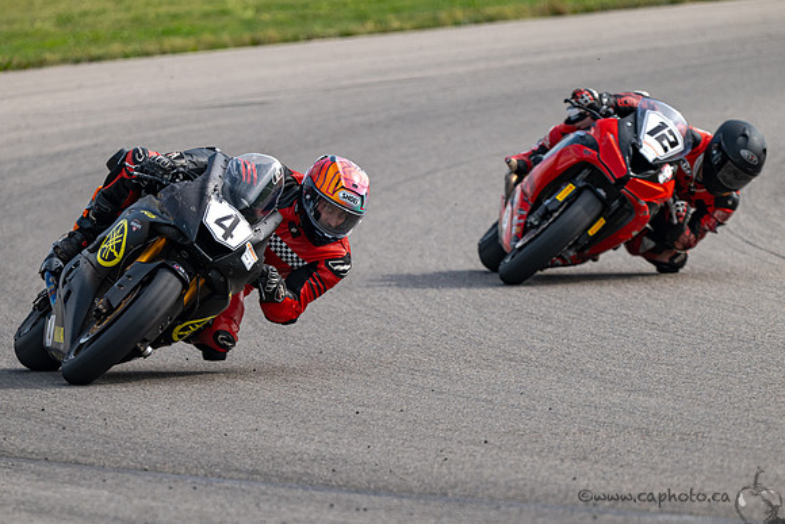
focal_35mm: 537
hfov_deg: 3.8
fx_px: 11721
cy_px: 325
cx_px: 327
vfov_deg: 2.6
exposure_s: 1/1250
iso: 280
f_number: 6
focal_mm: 410
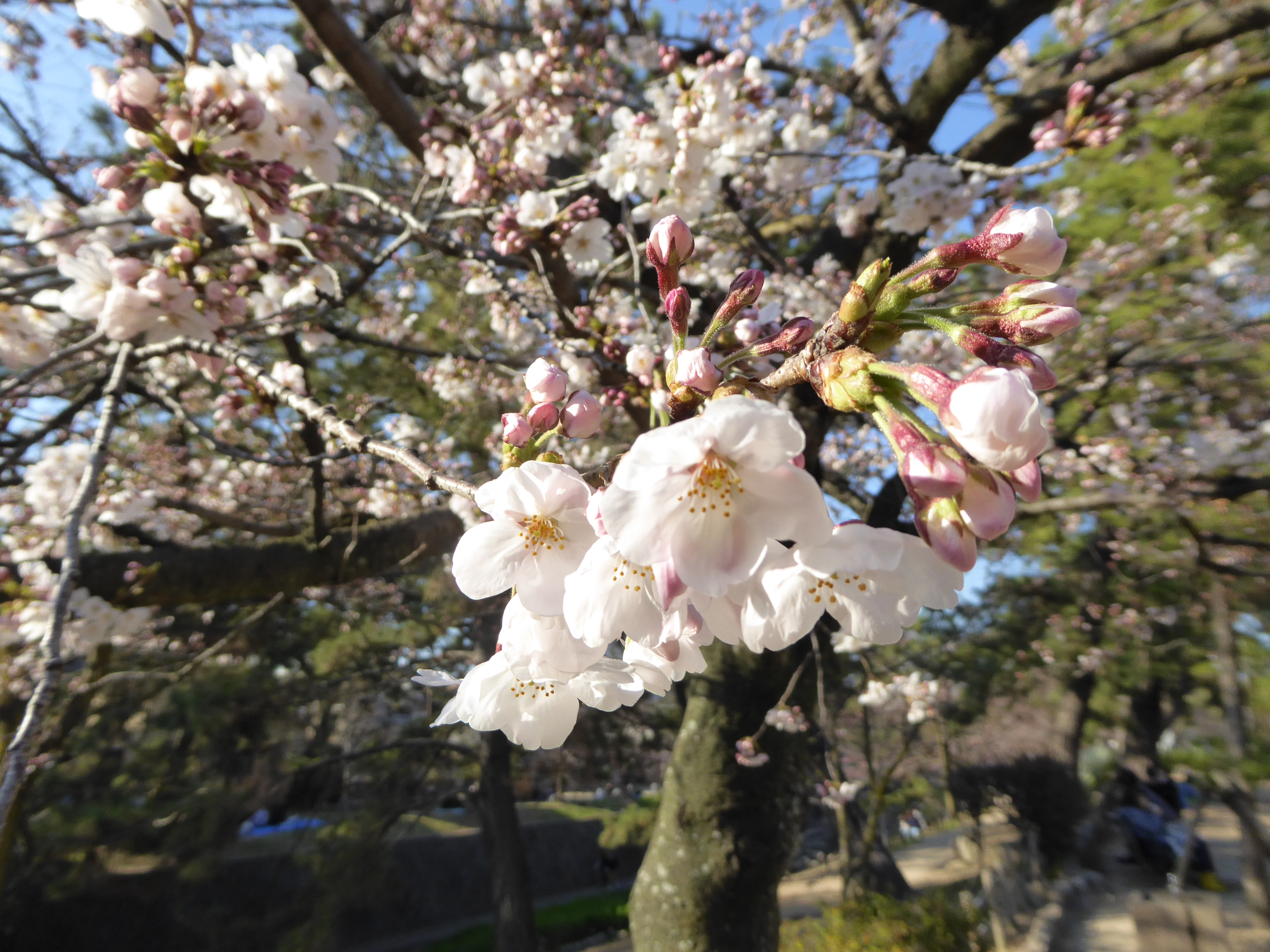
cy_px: 476
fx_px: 881
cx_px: 635
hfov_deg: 71.6
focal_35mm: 24
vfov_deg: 56.8
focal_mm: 4.3
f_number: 3.3
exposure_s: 1/500
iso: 160
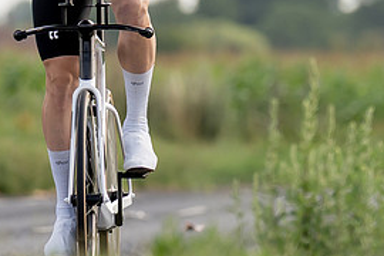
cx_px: -87
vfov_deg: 1.4
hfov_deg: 2.1
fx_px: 10250
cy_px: 38
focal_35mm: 961
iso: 100
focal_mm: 185
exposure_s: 1/1000
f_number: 3.2
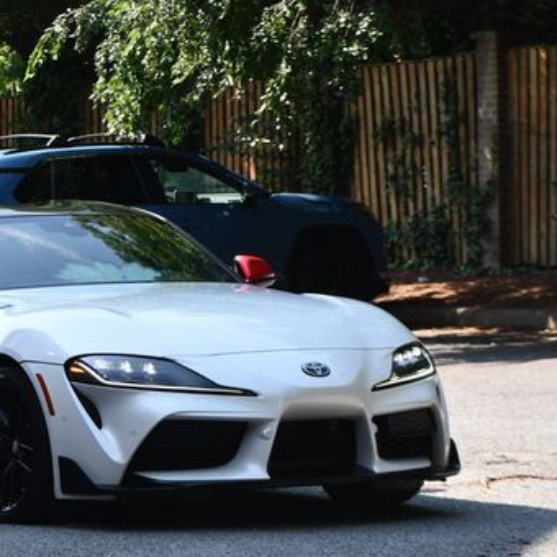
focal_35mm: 206
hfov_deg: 8.5
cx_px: 75
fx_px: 3750
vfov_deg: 8.5
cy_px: 242
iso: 200
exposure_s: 1/250
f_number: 6.3
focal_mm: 86
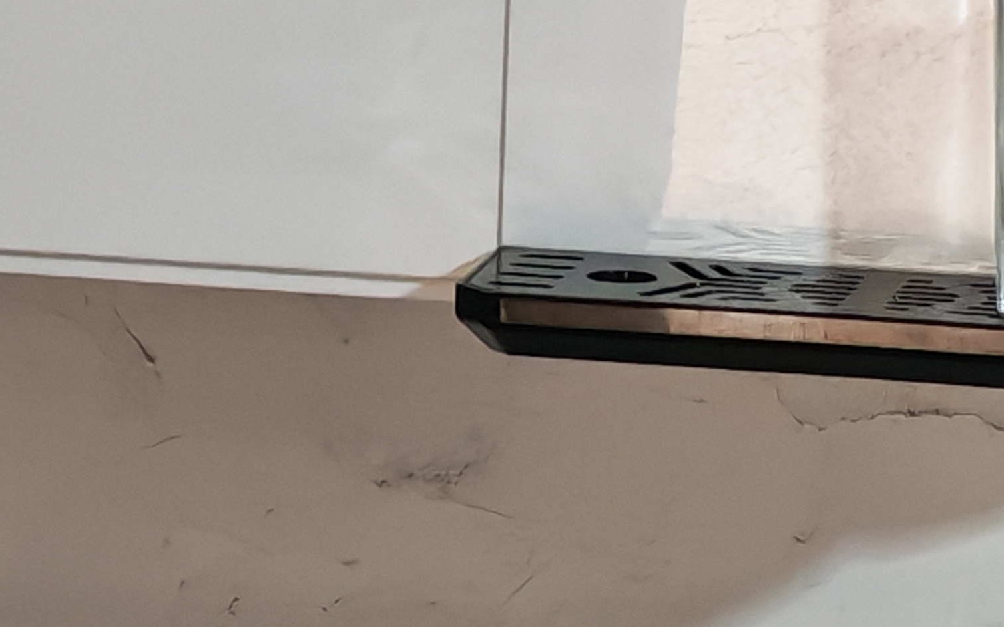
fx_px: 8508
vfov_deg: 4.2
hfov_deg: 6.8
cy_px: -459
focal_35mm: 311
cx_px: 362
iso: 1250
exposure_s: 1/100
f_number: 1.9
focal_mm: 6.12
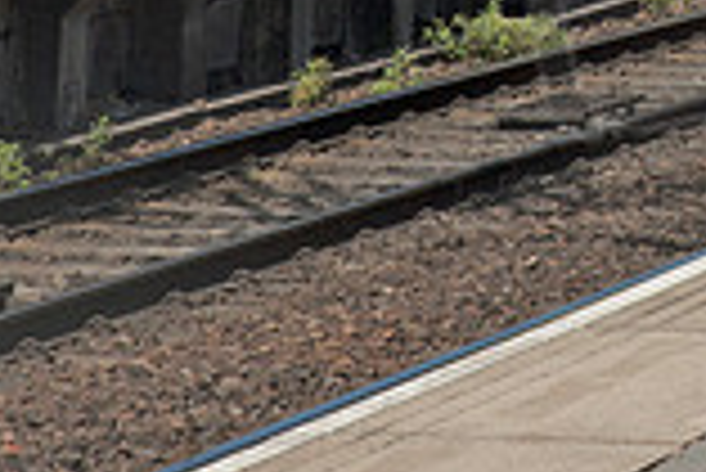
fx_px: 5964
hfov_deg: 6.7
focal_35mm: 304
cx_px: 1043
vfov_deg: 4.5
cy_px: -378
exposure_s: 1/400
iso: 200
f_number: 10
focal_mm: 55
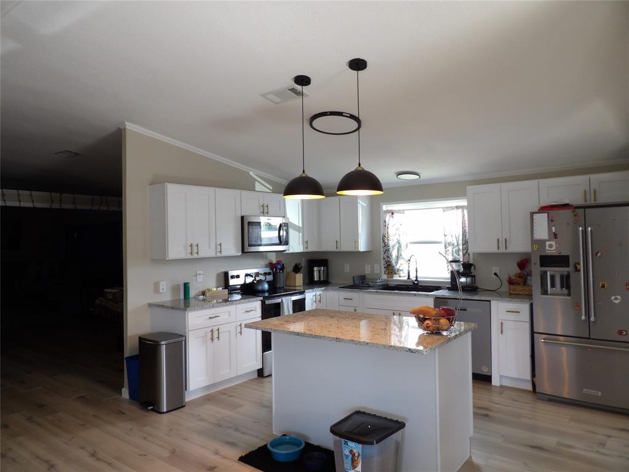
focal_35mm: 24
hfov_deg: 71.6
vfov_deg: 56.8
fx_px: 436
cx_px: 314
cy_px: 236
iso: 184
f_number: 3.2
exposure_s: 1/33
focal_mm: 4.3
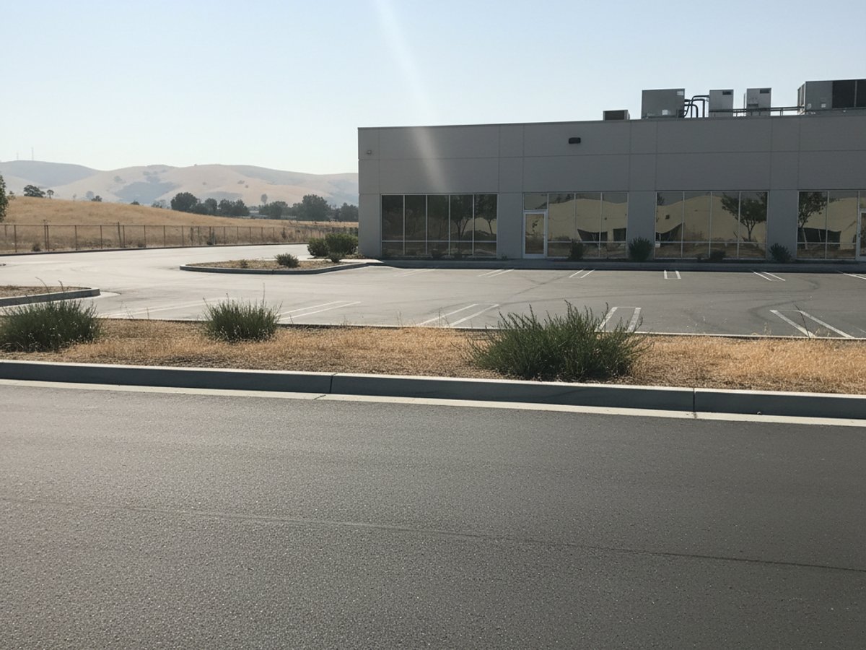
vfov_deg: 58.9
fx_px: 575
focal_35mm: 23
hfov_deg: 73.9
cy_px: 325
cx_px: 433
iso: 1517
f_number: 1.8
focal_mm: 6.4
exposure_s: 1/411
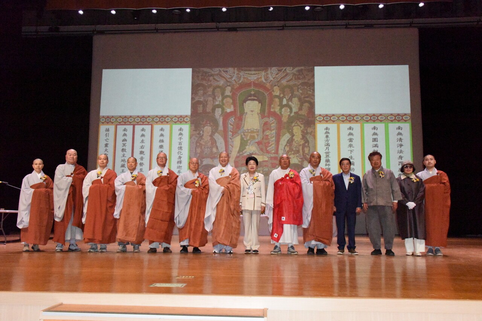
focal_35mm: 32
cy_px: 160
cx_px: 241
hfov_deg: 58.7
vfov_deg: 41.1
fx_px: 429
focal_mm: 32
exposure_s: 1/250
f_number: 9
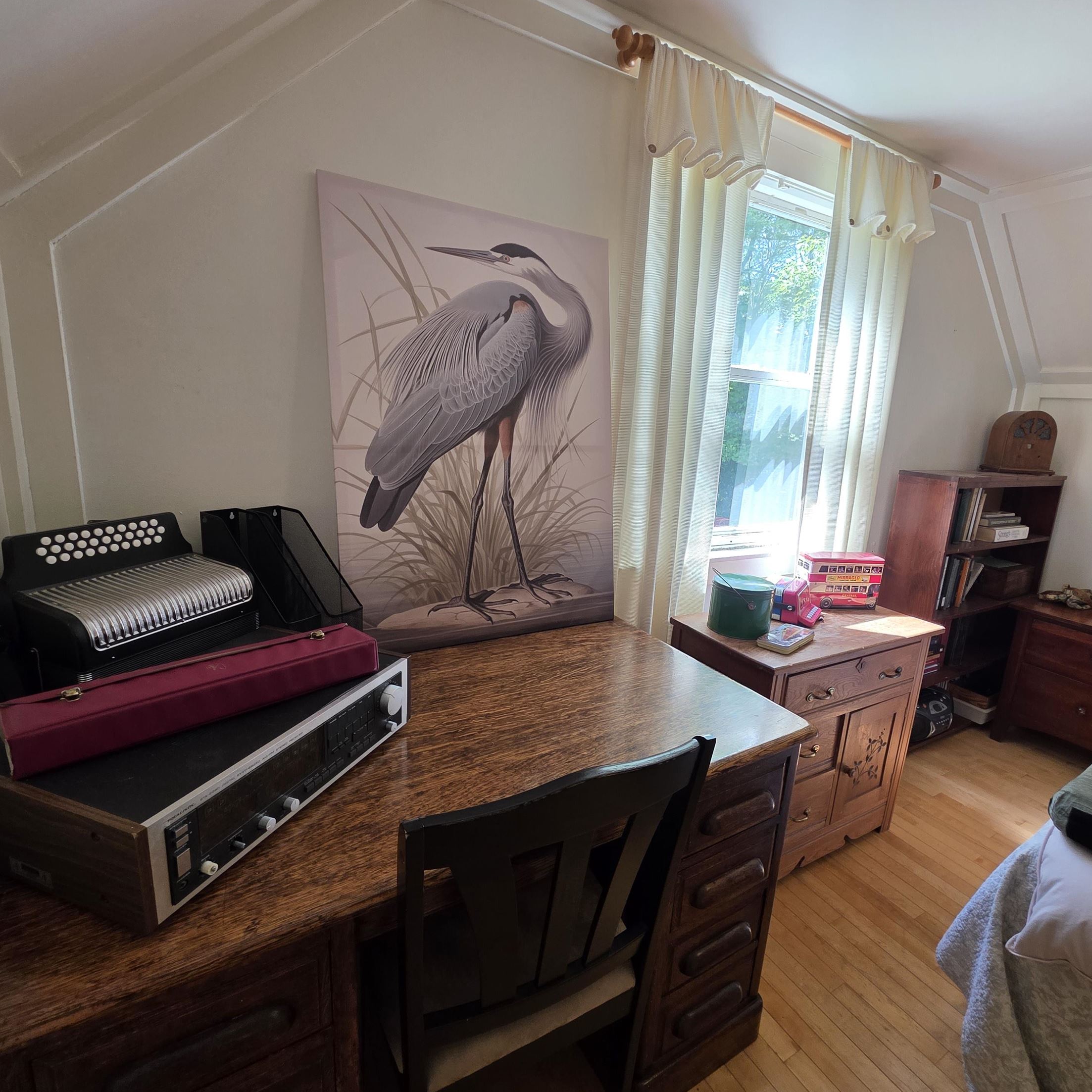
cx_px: 578
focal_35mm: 16
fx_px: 571
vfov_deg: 87.4
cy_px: 544
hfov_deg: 87.3
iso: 100
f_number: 1.9
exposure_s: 1/120
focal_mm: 2.2
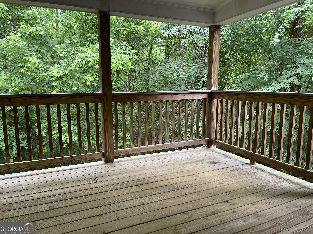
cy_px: 117
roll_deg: -0.8
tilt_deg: -8.9
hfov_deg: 69.4
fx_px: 226
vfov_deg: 54.9
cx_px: 156
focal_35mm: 25
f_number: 1.6
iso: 100
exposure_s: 1/121
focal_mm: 5.1
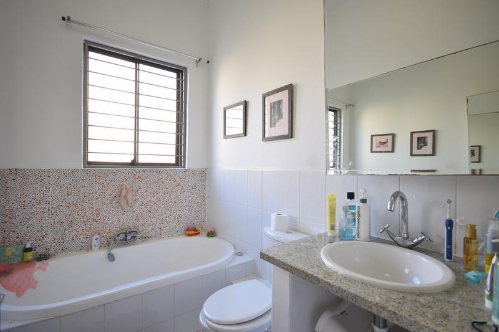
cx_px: 250
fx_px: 229
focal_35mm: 16
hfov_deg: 95.0
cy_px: 166
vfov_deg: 72.0
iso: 100
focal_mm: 11
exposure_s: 1/13
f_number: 4.2
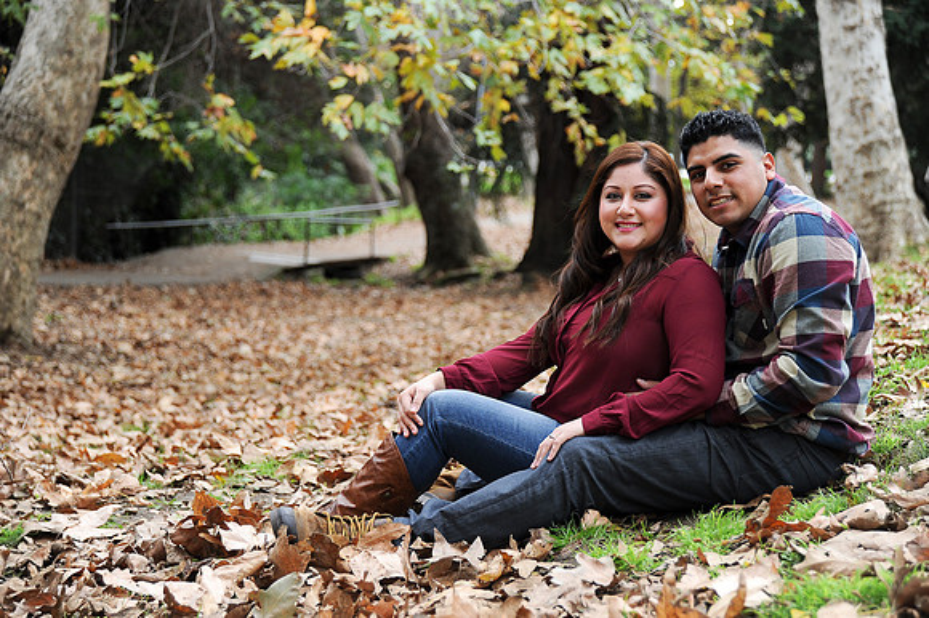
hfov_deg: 30.5
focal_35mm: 66
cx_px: 464
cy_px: 309
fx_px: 1702
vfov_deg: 20.6
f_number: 4
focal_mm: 66
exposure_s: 1/125
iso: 320
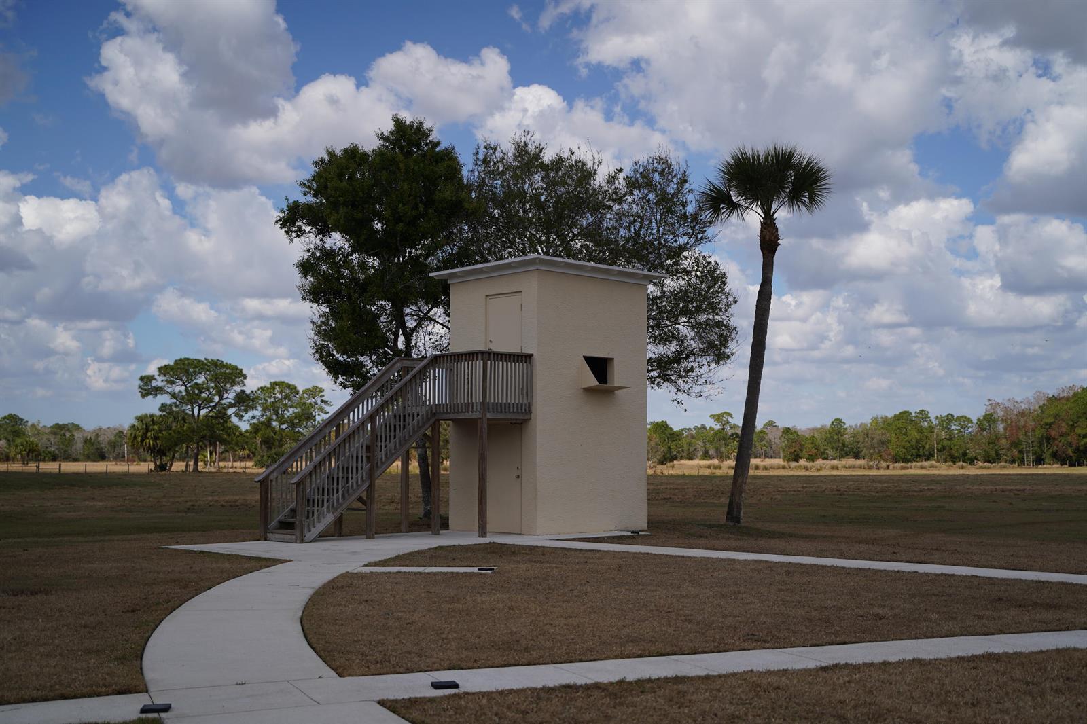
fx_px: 1328
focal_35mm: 44
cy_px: 362
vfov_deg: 30.5
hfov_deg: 44.5
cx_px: 544
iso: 100
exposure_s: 1/3200
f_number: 2.8
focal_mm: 44
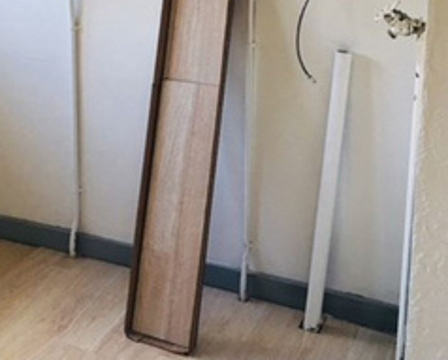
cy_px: 4
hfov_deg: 32.6
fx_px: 757
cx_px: 137
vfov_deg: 25.5
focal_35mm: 57
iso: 32
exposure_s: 1/30
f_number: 2.2
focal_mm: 4.15
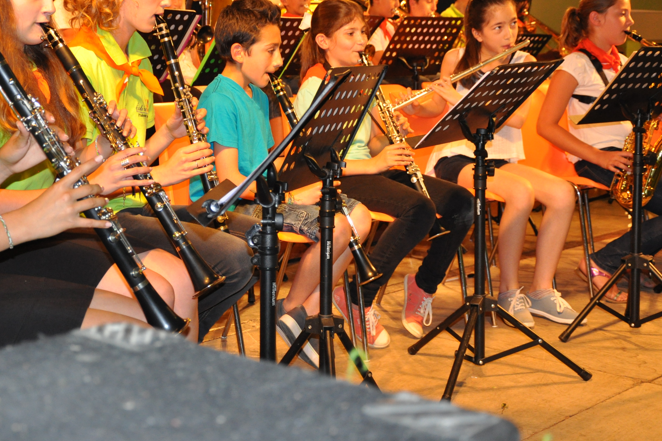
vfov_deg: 21.2
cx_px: 237
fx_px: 1177
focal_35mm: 64
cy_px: 147
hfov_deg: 31.2
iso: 800
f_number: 4.2
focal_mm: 30
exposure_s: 1/60
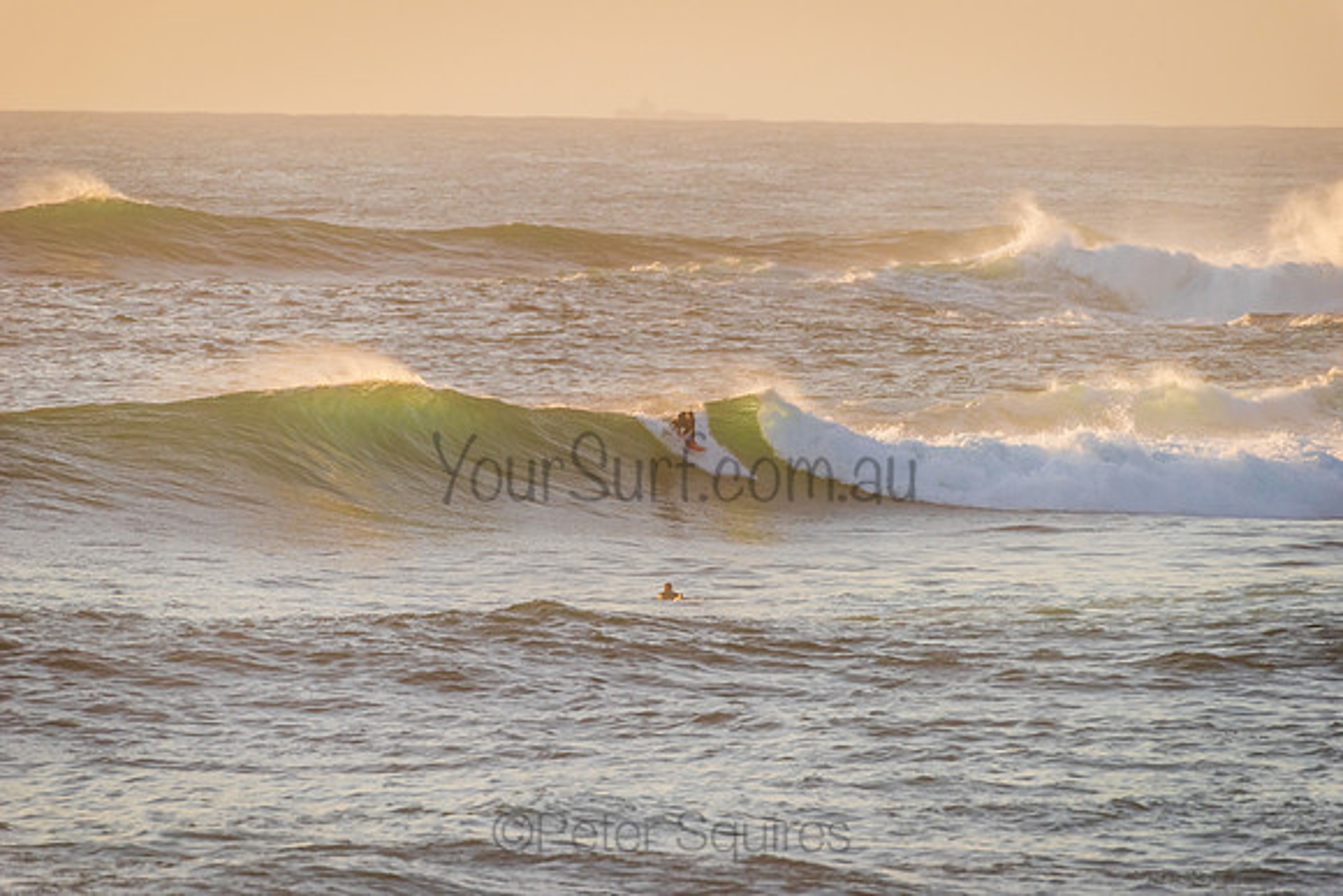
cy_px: 448
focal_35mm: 500
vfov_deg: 2.8
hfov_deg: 4.1
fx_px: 18656
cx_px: 672
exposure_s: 1/2000
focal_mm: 500
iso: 450
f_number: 5.6
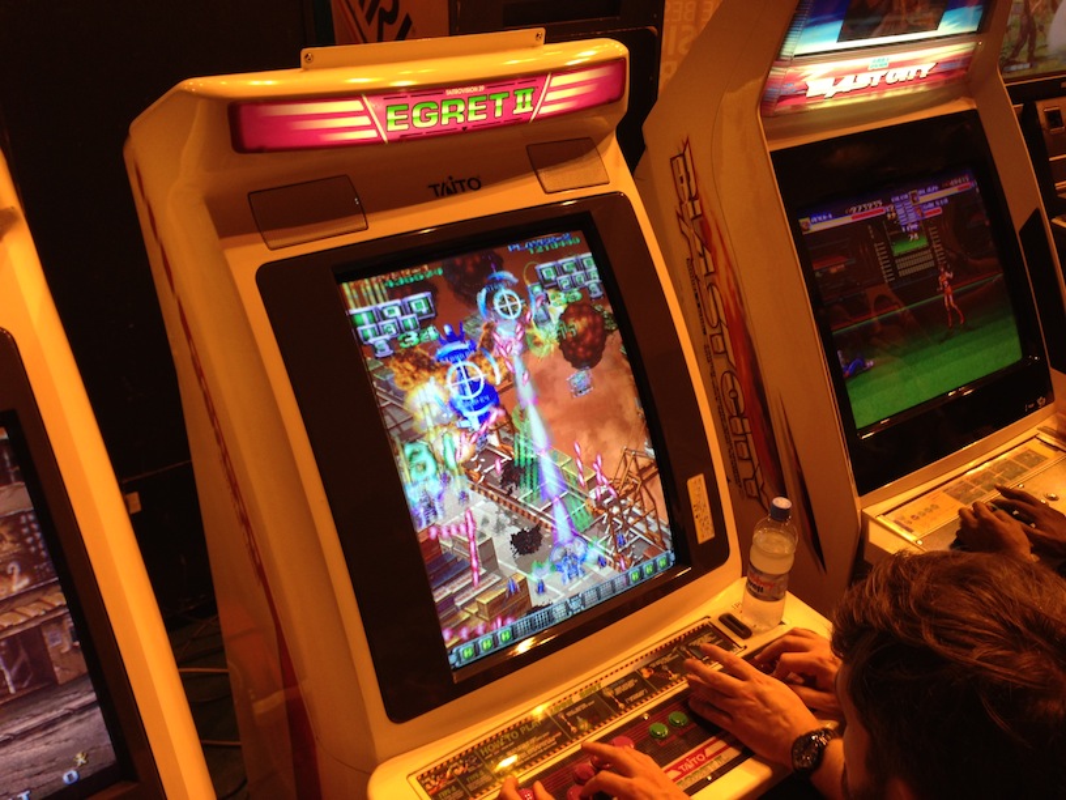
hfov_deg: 55.4
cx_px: 533
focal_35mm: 33
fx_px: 1016
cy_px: 400
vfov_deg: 42.9
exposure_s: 1/20
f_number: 2.4
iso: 64
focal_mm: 4.12
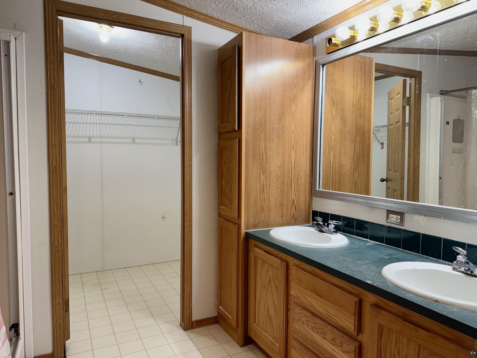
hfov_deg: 71.6
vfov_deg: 56.8
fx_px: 331
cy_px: 179
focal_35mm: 24
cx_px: 238
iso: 125
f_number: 1.78
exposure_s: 1/120
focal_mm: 6.76
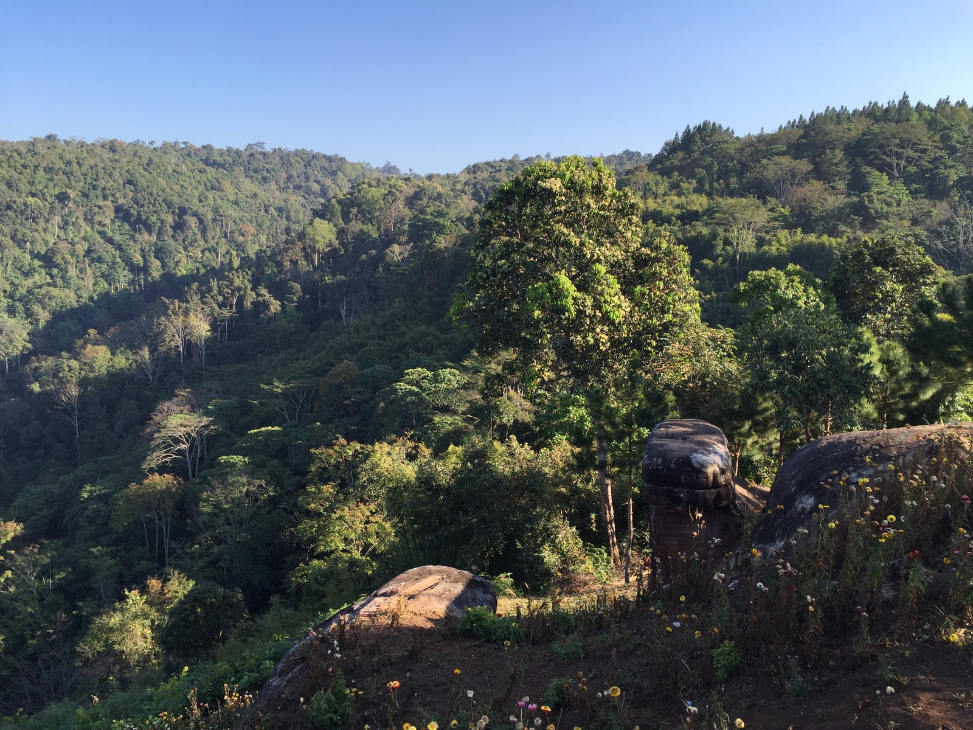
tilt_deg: -7.6
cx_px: 486
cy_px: 365
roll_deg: -2.8
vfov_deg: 48.2
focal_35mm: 29
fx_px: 815
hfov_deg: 61.7
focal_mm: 4.15
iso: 32
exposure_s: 1/760
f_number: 2.2
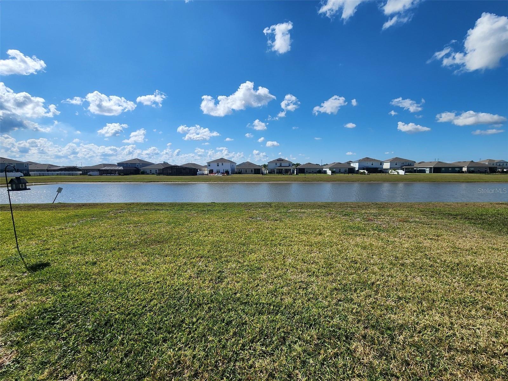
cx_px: 254
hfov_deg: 106.2
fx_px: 191
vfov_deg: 89.9
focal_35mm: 13
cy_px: 190
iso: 50
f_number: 2.2
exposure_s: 1/3667
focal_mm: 2.2
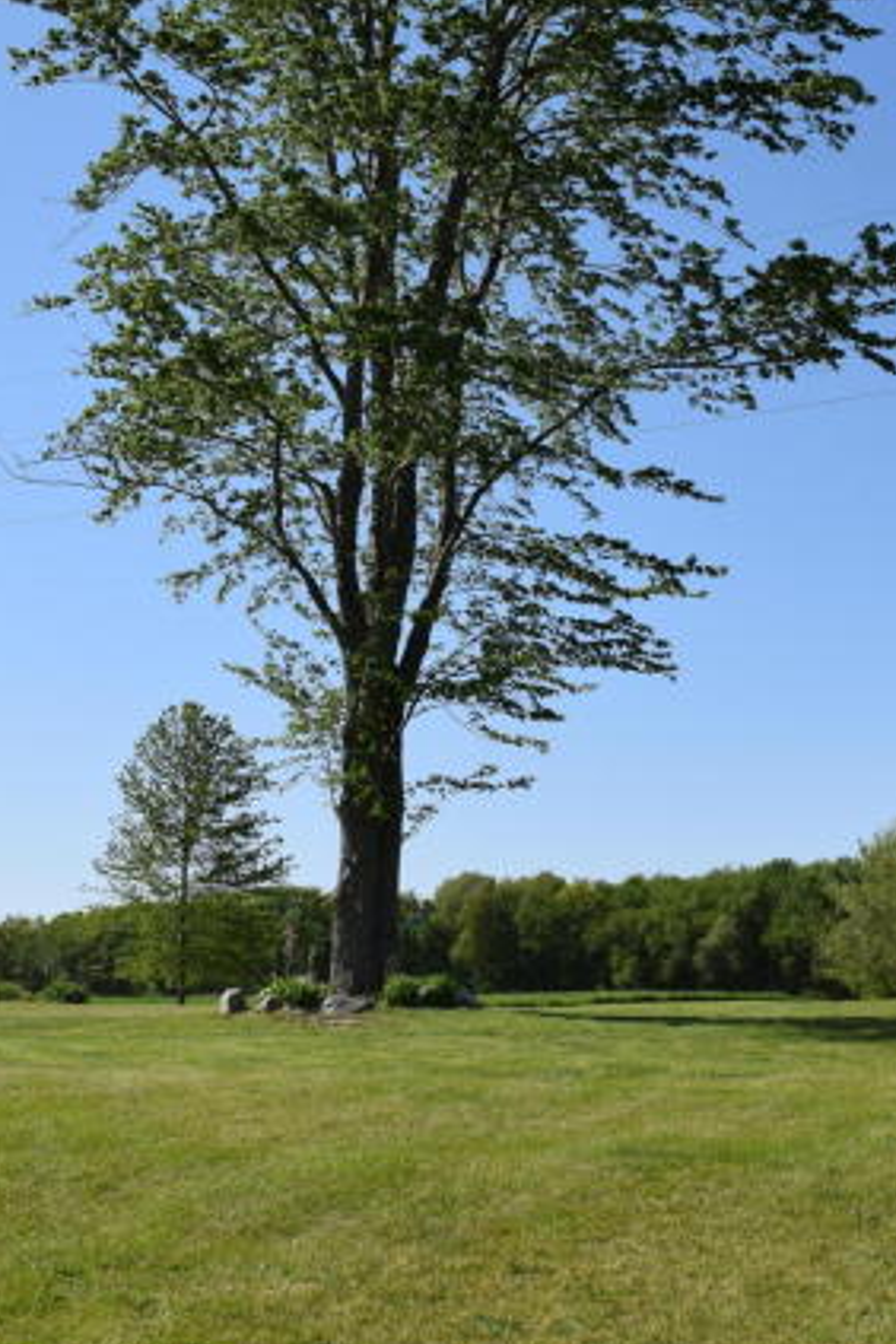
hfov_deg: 27.5
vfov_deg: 40.2
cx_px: 437
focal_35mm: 49
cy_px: 551
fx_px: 1829
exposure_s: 1/400
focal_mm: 18
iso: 200
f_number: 10
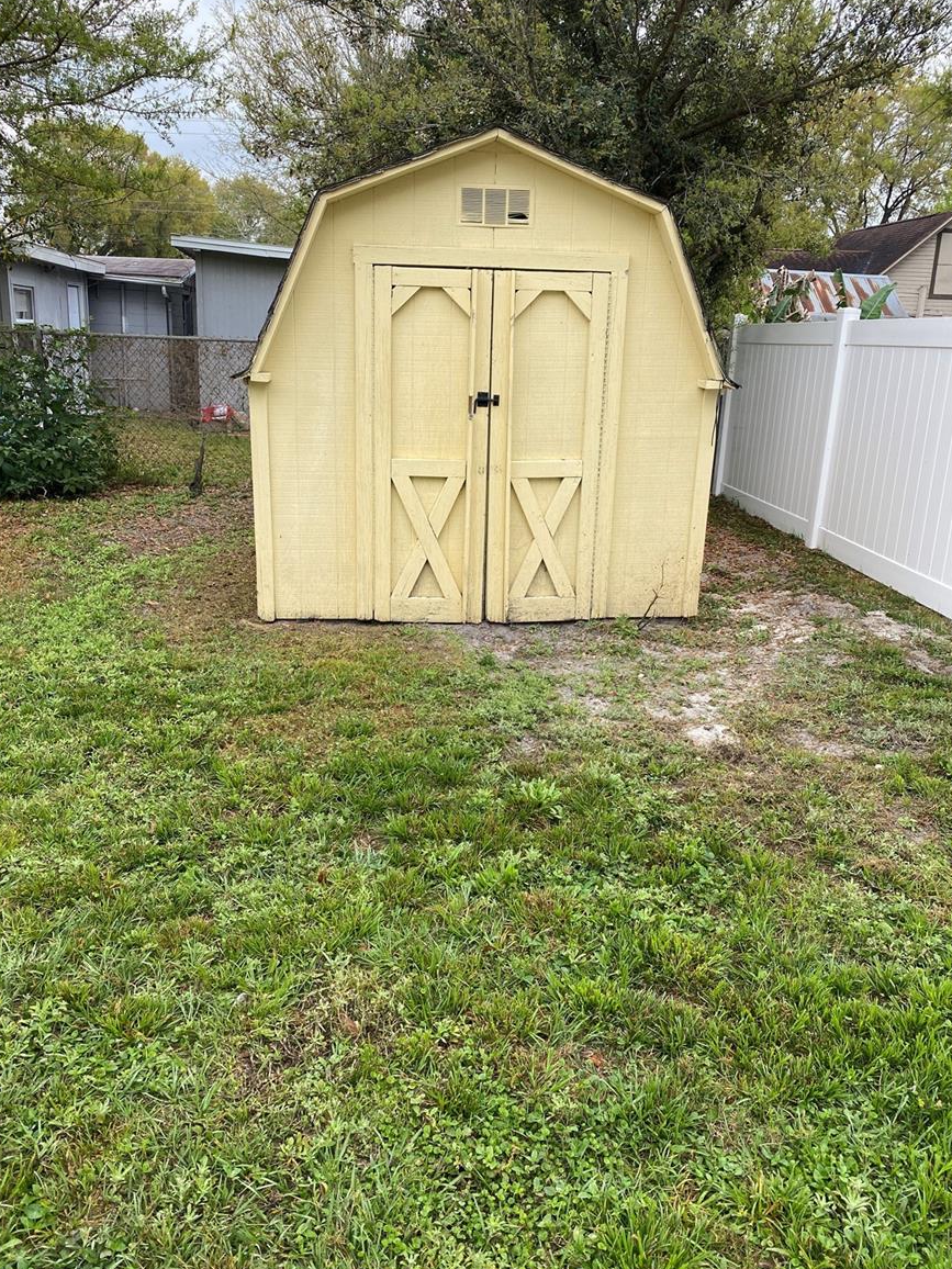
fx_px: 990
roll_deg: -3.1
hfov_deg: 51.4
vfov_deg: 65.3
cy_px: 626
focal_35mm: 27
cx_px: 479
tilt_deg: -15.6
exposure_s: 1/502
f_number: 1.8
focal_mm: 4.25
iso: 32
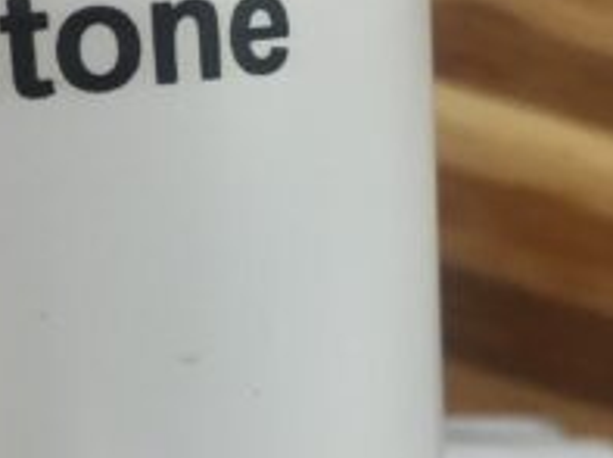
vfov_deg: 24.6
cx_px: 90
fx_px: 1043
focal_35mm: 59
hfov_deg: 31.6
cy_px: 302
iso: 64
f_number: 2.2
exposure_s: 1/33
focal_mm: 4.15
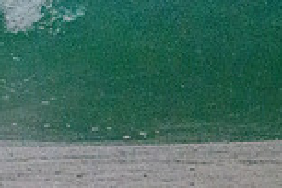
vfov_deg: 0.5
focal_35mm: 2920
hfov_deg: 0.7
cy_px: -245
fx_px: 22872
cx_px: -387
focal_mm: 600
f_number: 11
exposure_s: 1/2000
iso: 8000
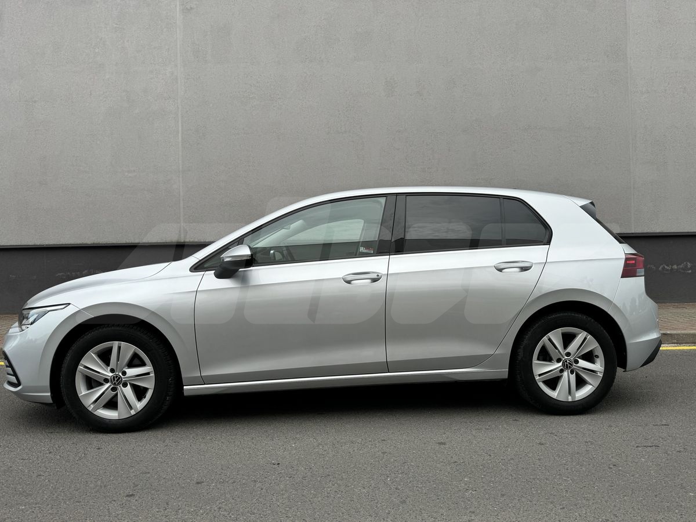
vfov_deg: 56.8
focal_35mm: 24
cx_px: 348
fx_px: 483
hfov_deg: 71.6
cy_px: 261
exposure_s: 1/747
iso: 80
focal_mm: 6.76
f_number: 1.78
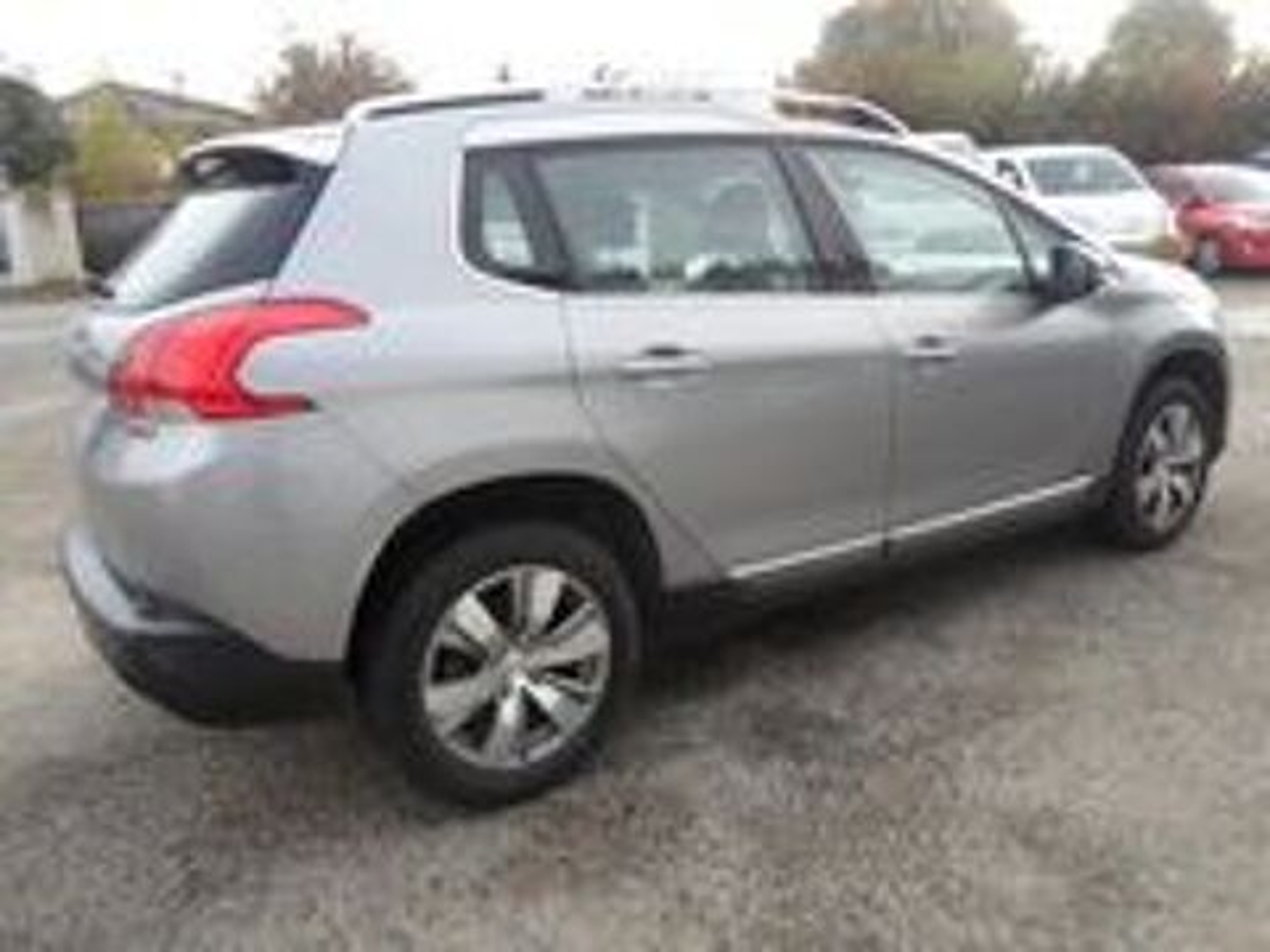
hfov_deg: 69.4
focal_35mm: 25
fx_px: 917
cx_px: 635
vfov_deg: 54.9
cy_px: 476
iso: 80
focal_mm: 4.5
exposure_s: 1/250
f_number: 2.5
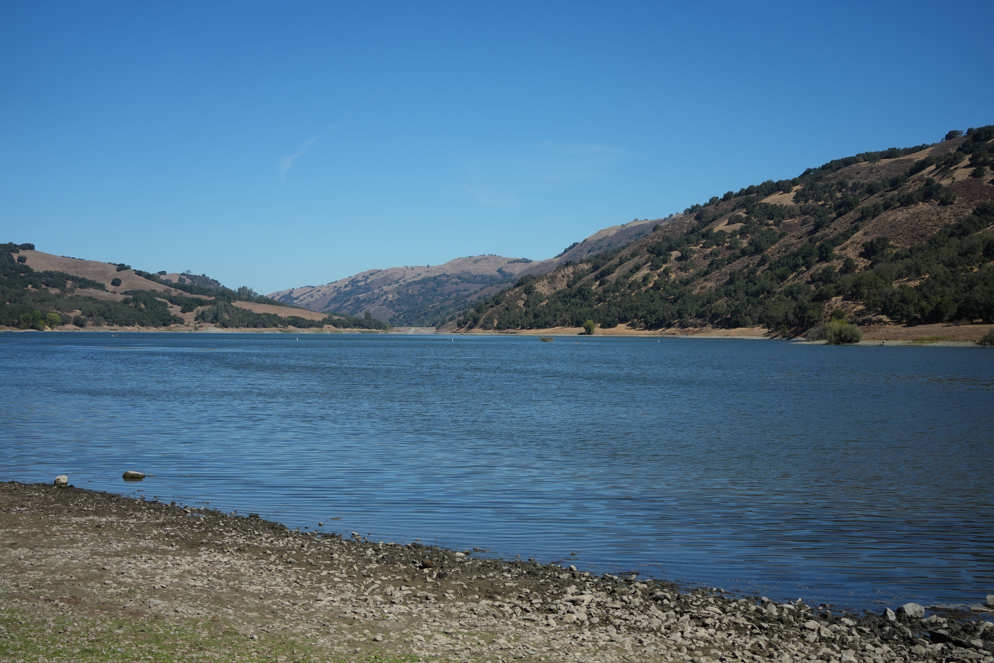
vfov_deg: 27.0
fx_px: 1380
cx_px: 497
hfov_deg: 39.6
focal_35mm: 50
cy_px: 332
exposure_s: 1/2500
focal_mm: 50
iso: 250
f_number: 4.5
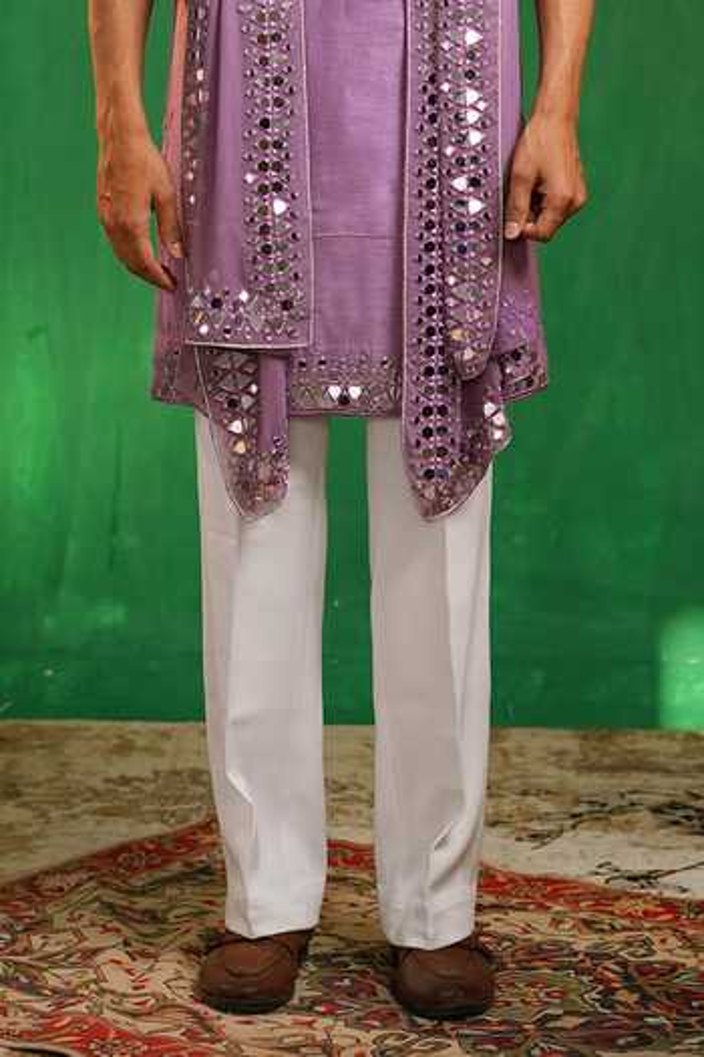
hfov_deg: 27.0
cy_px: 528
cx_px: 352
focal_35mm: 50
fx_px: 1467
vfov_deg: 39.6
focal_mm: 50
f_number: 2.8
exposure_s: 1/125
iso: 200
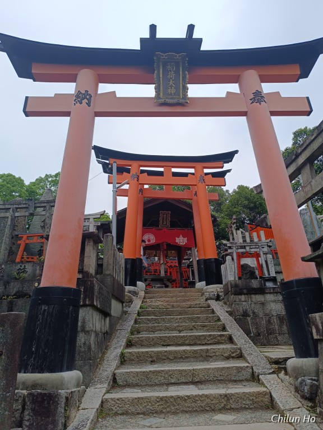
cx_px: 162
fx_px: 299
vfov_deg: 71.6
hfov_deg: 56.8
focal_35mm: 24
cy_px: 215
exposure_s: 1/115
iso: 50
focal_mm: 6.14
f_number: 1.65
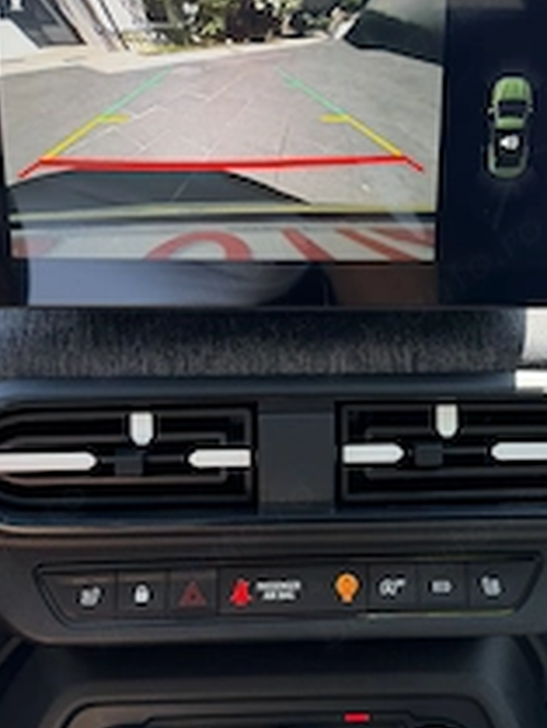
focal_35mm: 46
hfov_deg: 31.4
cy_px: 359
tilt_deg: -18.5
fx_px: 968
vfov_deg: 41.2
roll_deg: -1.8
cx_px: 338
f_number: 1.78
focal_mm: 6.76
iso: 80
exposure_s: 1/172
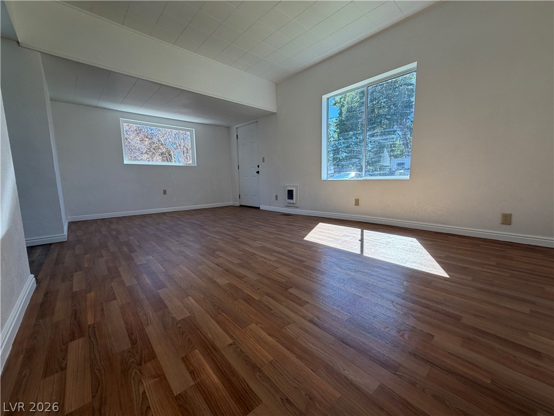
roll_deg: +0.9
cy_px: 208
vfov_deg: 85.7
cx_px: 277
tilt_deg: -6.8
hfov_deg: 102.1
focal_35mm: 14
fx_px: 224
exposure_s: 1/174
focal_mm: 2.22
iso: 64
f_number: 2.2
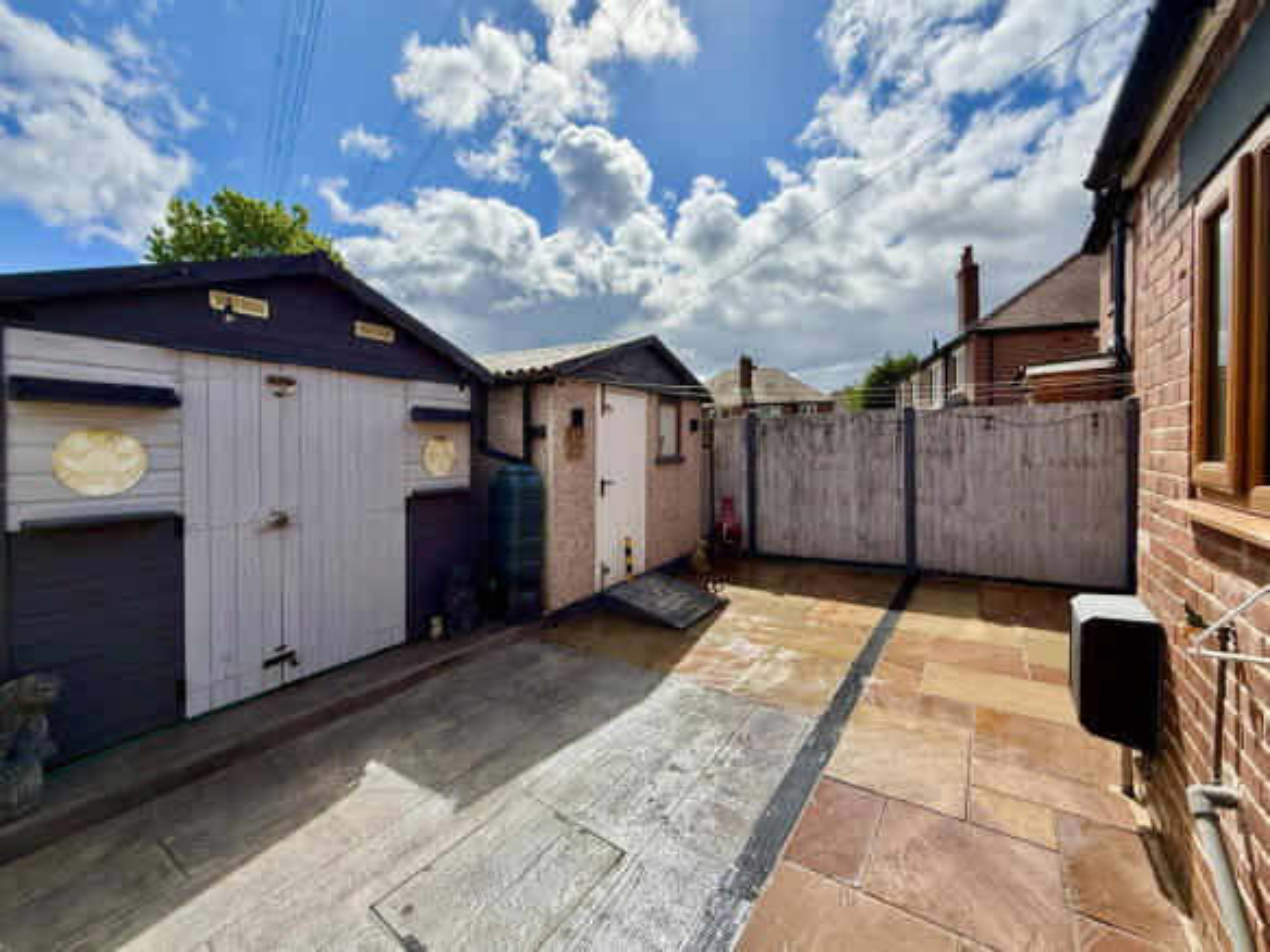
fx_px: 514
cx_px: 635
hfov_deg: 102.1
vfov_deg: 85.7
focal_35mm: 14
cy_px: 476
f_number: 2.2
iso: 80
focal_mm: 2.22
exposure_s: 1/2976
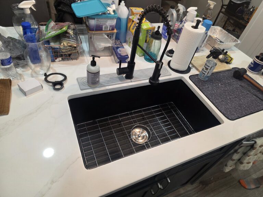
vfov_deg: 58.9
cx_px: 132
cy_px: 98
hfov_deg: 73.9
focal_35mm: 23
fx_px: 175
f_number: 1.7
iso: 250
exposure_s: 1/120
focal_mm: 6.3
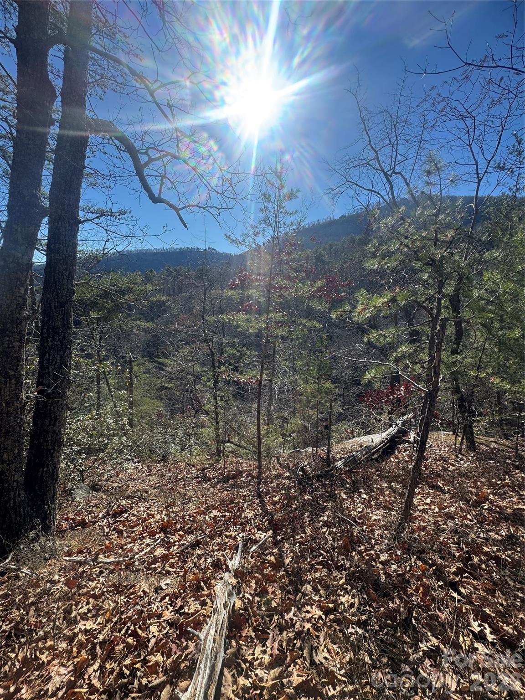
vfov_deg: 102.1
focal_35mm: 14
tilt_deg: -12.9
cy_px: 350
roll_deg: -1.9
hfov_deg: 85.7
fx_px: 283
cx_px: 262
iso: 50
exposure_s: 1/1078
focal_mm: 2.22
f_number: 2.2
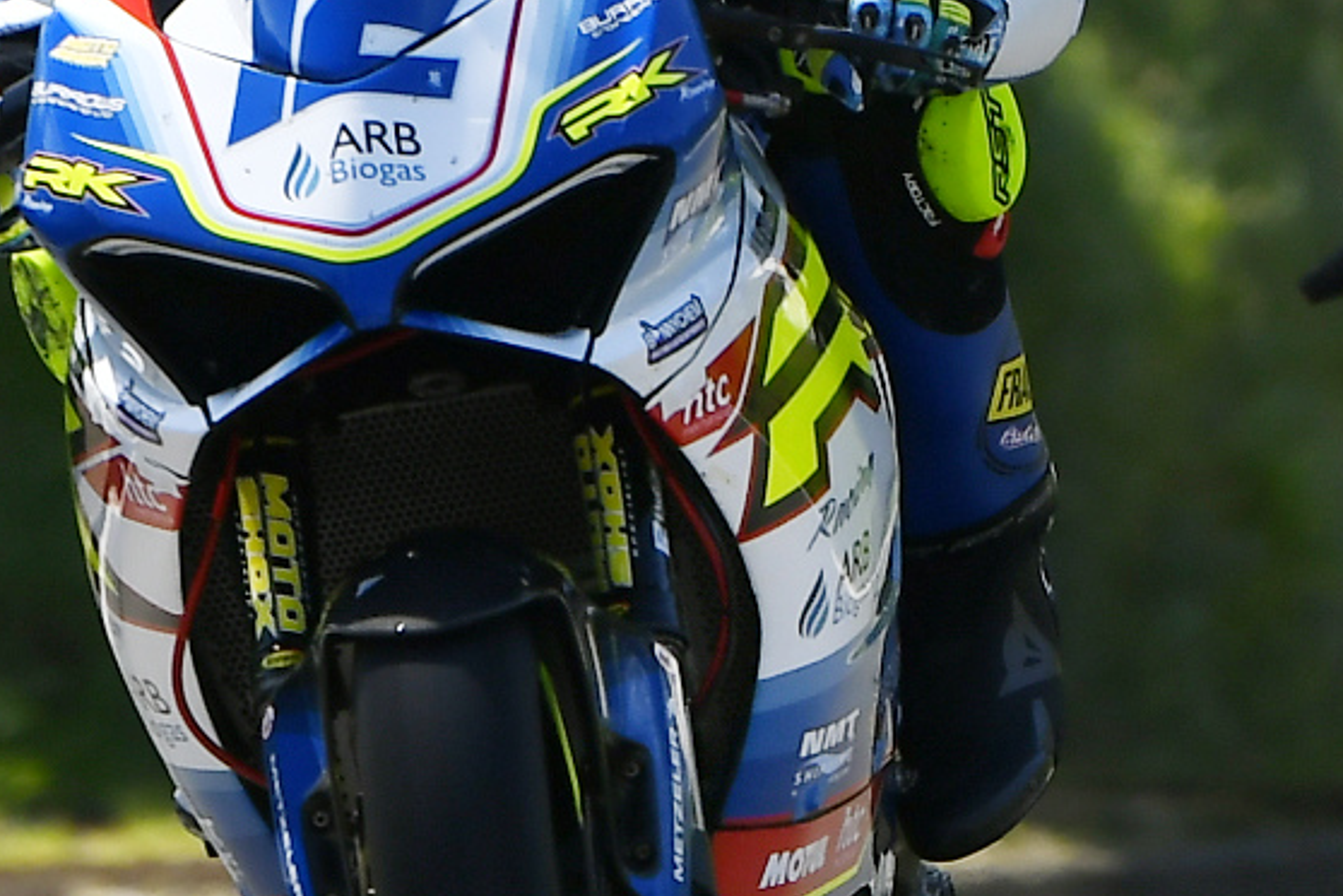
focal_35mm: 1076
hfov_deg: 1.9
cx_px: 1661
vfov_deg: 1.3
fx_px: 40138
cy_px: 534
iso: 140
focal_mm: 200
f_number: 4
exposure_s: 1/800
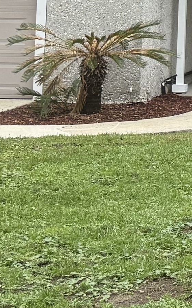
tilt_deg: +3.8
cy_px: -110
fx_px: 1349
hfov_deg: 7.6
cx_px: 450
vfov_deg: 12.5
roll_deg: -1.2
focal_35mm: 161
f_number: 1.78
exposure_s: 1/1901
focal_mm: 6.76
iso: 100
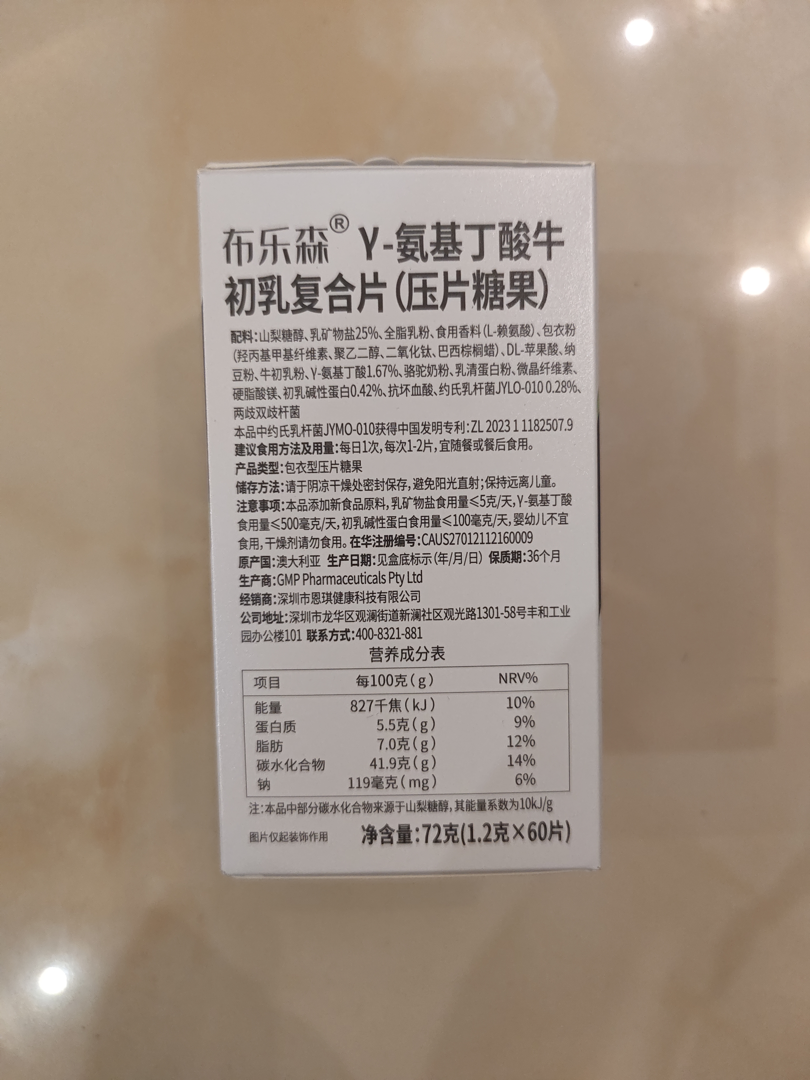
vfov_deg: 71.6
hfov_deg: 56.8
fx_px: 749
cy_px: 540
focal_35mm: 24
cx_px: 405
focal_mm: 5.56
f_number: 1.88
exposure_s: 1/33.3
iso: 1134
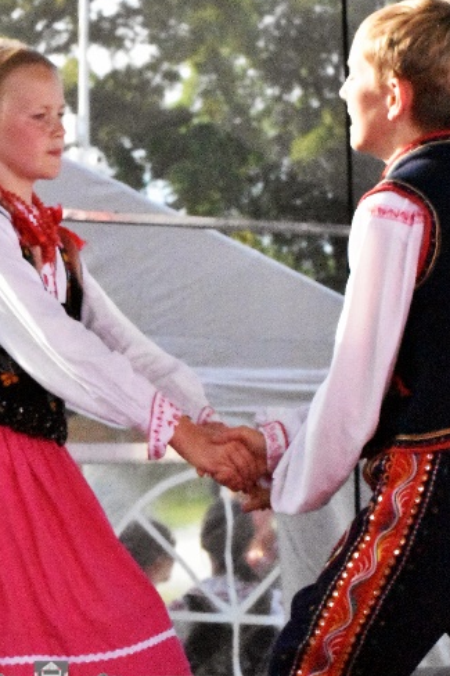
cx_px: 211
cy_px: 269
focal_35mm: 172
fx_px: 3227
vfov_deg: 11.9
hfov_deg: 8.0
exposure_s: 1/2500
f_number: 13
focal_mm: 70
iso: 25600
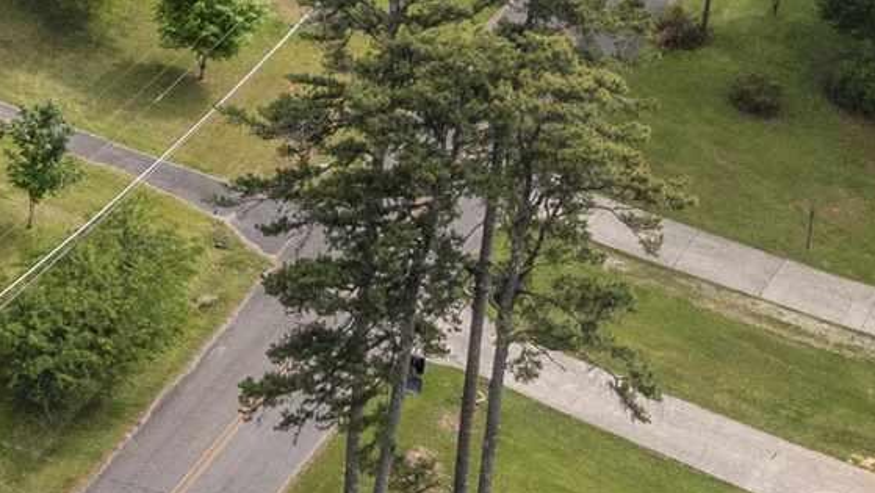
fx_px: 3737
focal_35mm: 161
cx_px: -664
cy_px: -229
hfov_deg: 12.3
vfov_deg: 7.4
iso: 100
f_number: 5
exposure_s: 1/640
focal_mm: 10.26
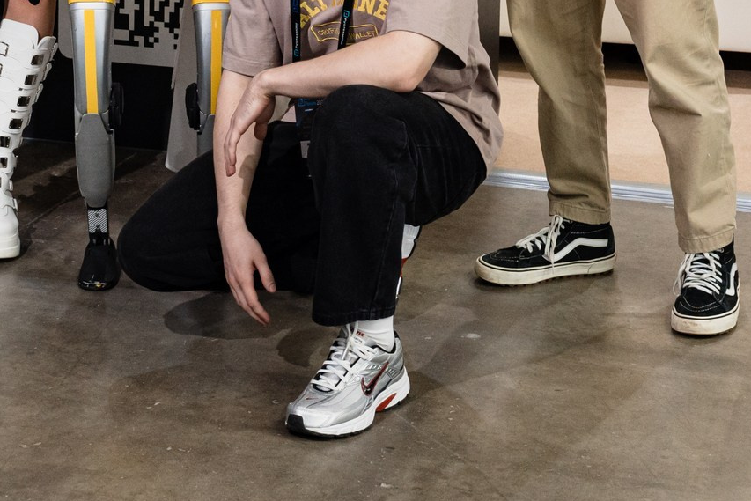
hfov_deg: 20.0
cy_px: -210
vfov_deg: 12.8
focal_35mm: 102
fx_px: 2128
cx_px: 337
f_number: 5.6
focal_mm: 34
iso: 1250
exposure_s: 1/250
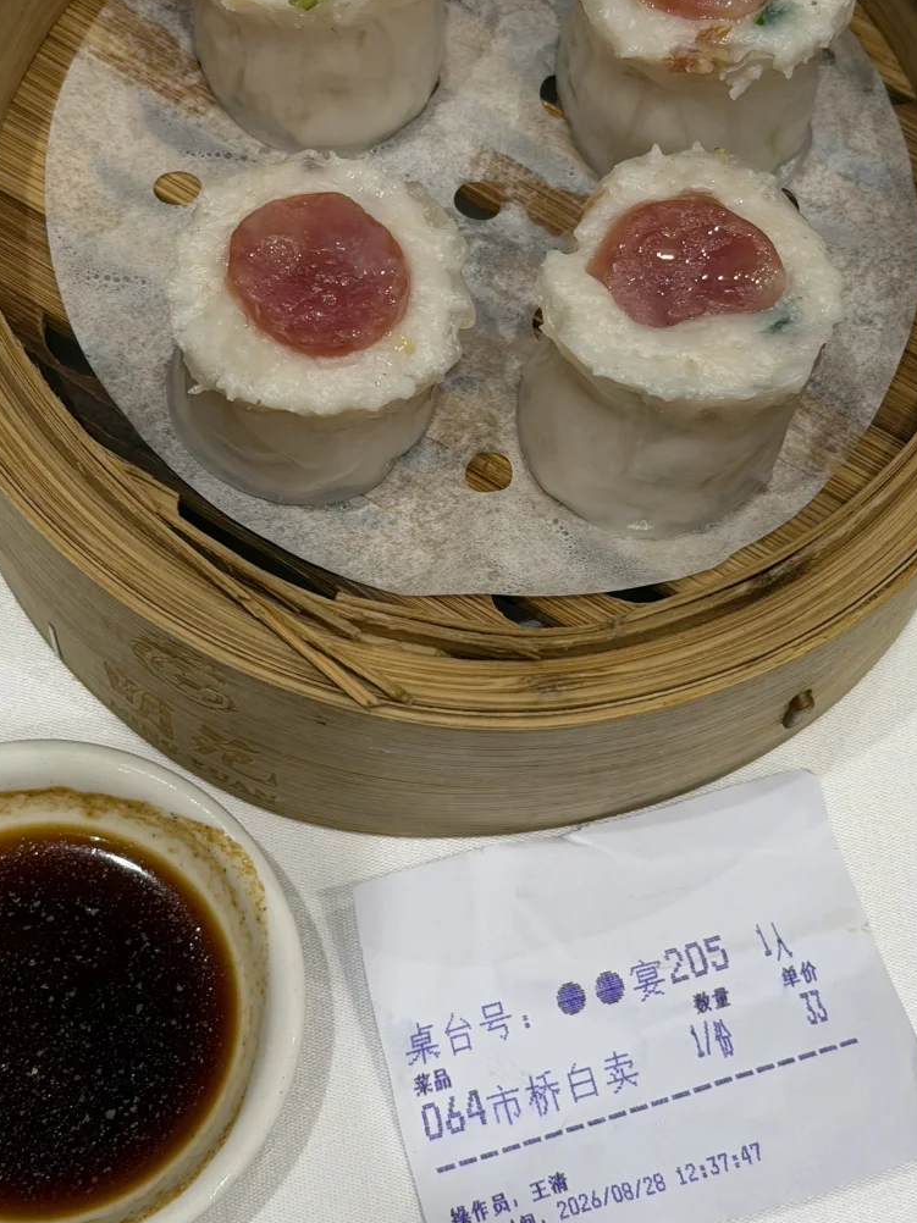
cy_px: 481
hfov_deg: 21.3
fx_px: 2438
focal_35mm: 69
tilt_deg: -69.1
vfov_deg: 28.1
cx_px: 416
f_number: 1.78
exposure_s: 1/145
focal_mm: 6.76
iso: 50
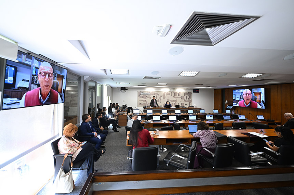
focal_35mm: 14
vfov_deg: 81.0
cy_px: 98
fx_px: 114
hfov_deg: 104.4
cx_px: 147
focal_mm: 14
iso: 1000
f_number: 3.2
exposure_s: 1/100
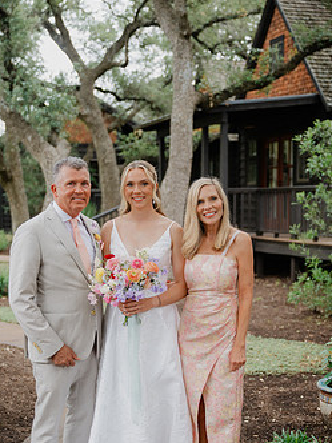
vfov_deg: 28.0
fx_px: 882
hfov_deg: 21.3
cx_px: 148
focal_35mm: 69
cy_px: 288
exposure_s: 1/640
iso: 400
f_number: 2.8
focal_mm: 53
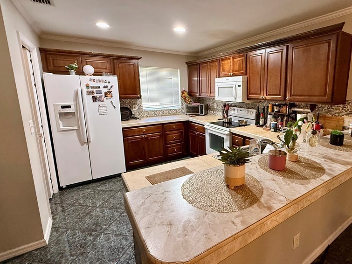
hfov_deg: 82.7
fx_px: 193
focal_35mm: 19
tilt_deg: -8.4
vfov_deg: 68.6
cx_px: 225
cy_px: 123
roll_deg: +1.1
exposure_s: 1/60
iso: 400
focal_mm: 2.22
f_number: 2.2
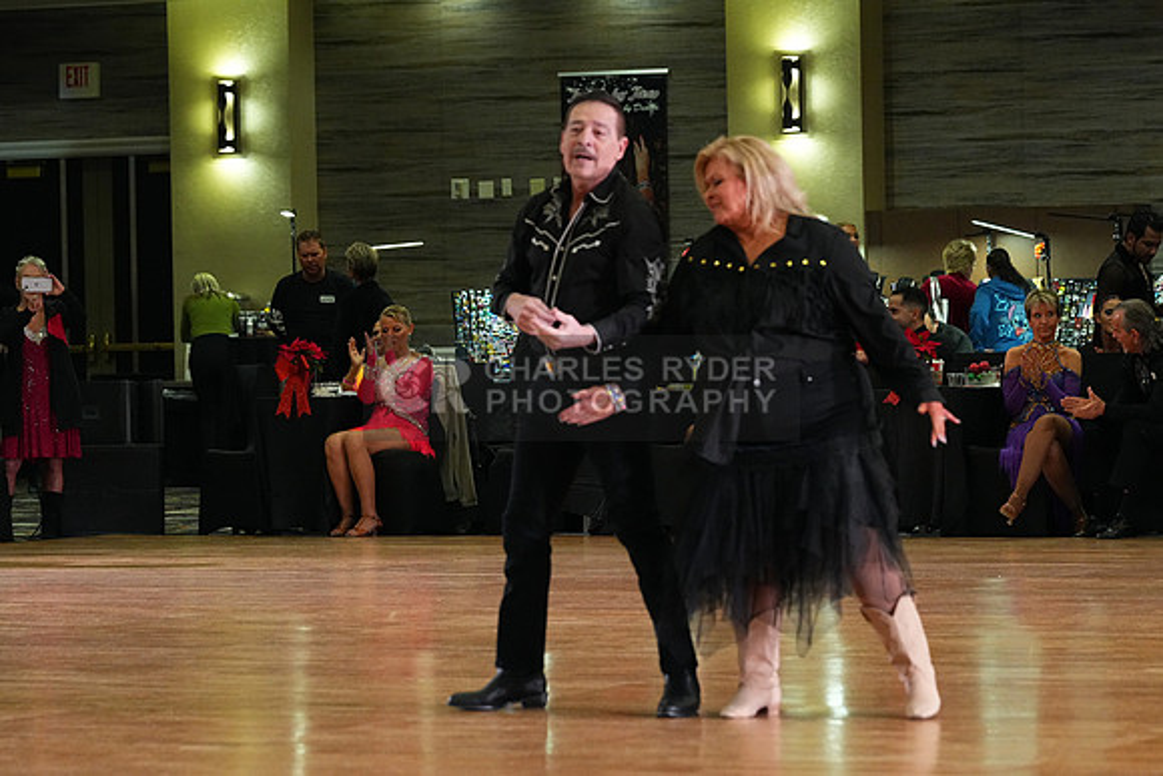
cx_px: 582
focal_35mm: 149
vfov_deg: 9.2
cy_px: 388
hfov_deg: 13.8
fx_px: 4814
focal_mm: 149
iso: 6400
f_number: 5.6
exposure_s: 1/320
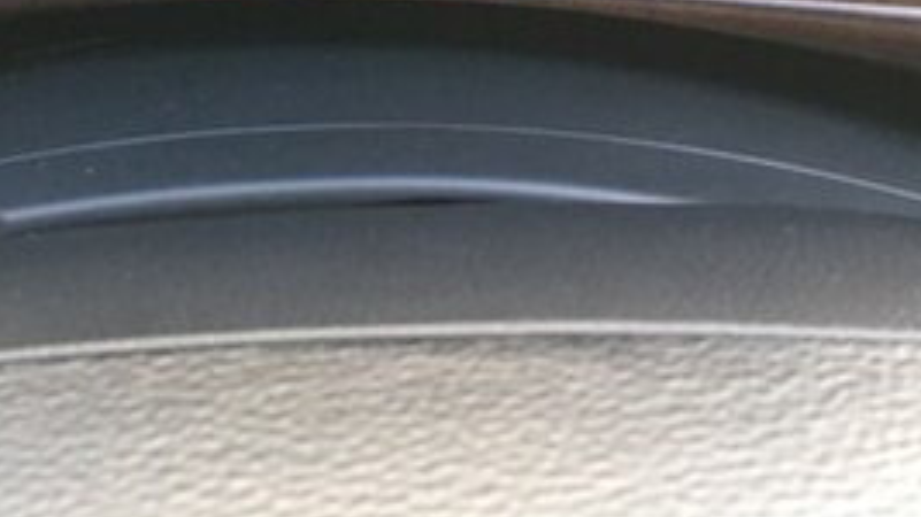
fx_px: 1904
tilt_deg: -31.0
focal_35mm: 78
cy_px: -298
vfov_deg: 14.3
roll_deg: -2.9
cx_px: 331
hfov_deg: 27.1
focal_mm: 4.15
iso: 100
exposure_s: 1/33
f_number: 2.2
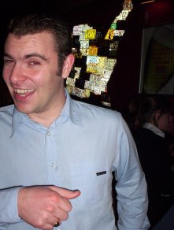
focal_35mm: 52
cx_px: 83
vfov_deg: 36.7
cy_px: 108
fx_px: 346
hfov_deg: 28.2
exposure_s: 1/60
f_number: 4.5
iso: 140
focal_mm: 4.99
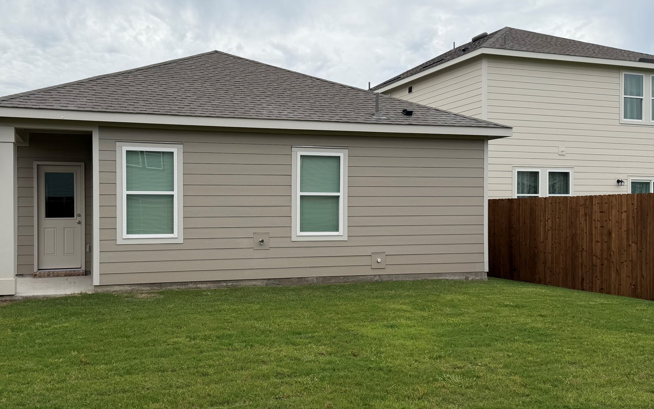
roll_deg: +0.0
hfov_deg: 57.5
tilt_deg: -0.1
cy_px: 210
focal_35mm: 33
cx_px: 251
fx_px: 588
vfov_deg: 38.3
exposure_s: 1/5714
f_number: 1.78
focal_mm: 6.76
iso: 80
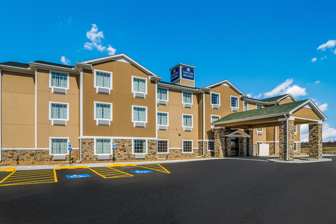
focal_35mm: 15
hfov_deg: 100.4
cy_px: 112
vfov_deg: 77.3
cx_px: 168
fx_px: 140
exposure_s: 1/2000
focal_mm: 10
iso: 400
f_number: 9
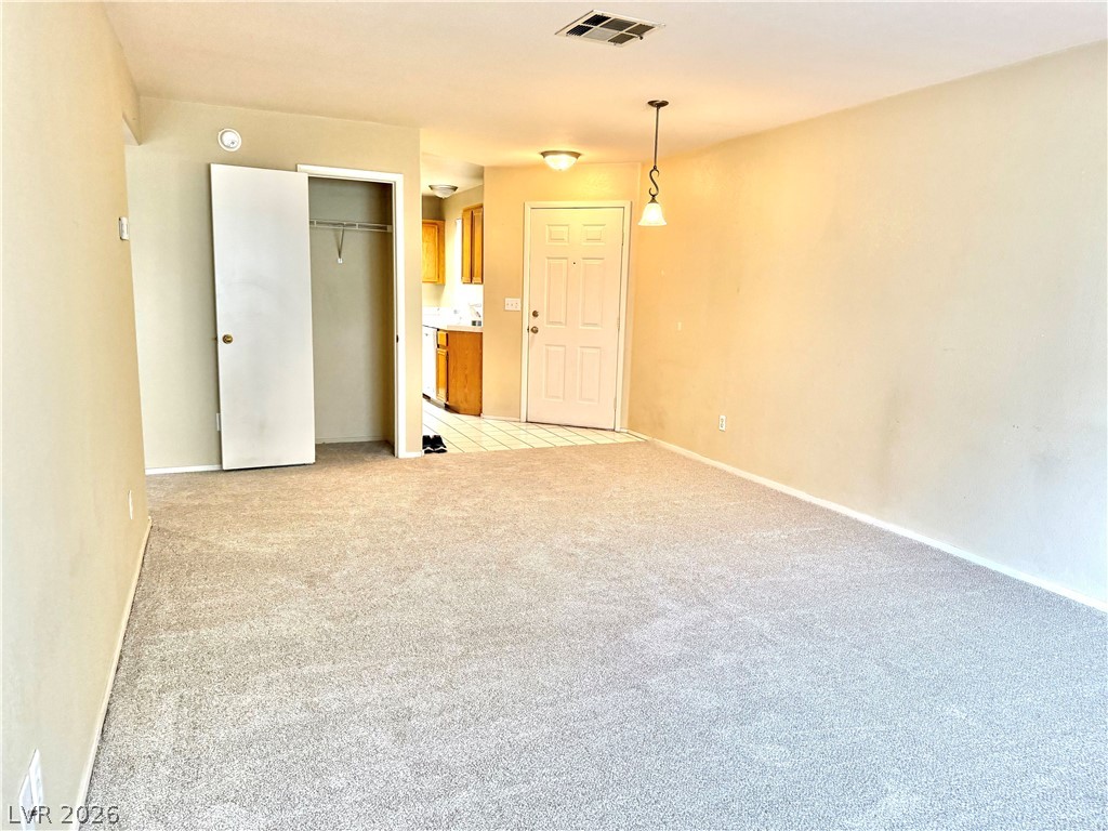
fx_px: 768
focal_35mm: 24
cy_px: 416
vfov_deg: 56.8
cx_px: 554
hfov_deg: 71.6
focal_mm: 6.76
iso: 320
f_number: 1.78
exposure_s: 1/120
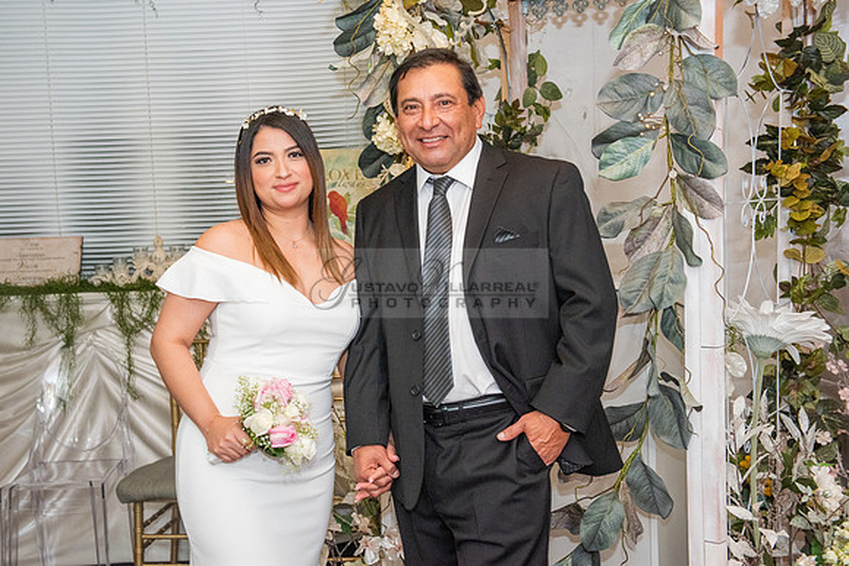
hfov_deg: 38.1
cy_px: 270
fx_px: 1227
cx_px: 389
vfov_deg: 26.0
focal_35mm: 52
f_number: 4.5
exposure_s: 1/125
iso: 1600
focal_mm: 48
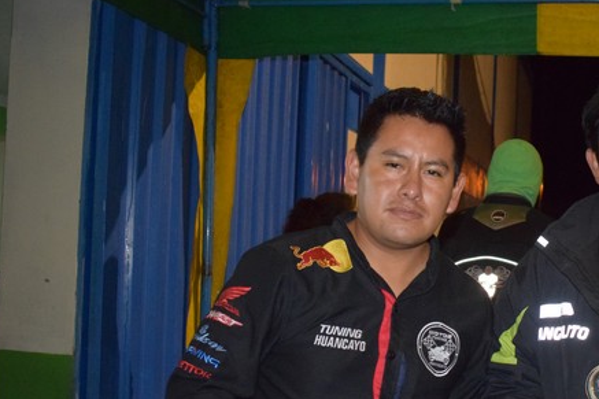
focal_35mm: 57
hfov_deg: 34.1
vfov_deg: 23.8
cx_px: 480
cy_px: 251
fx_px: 945
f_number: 3.8
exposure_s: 1/60
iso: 3200
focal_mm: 23
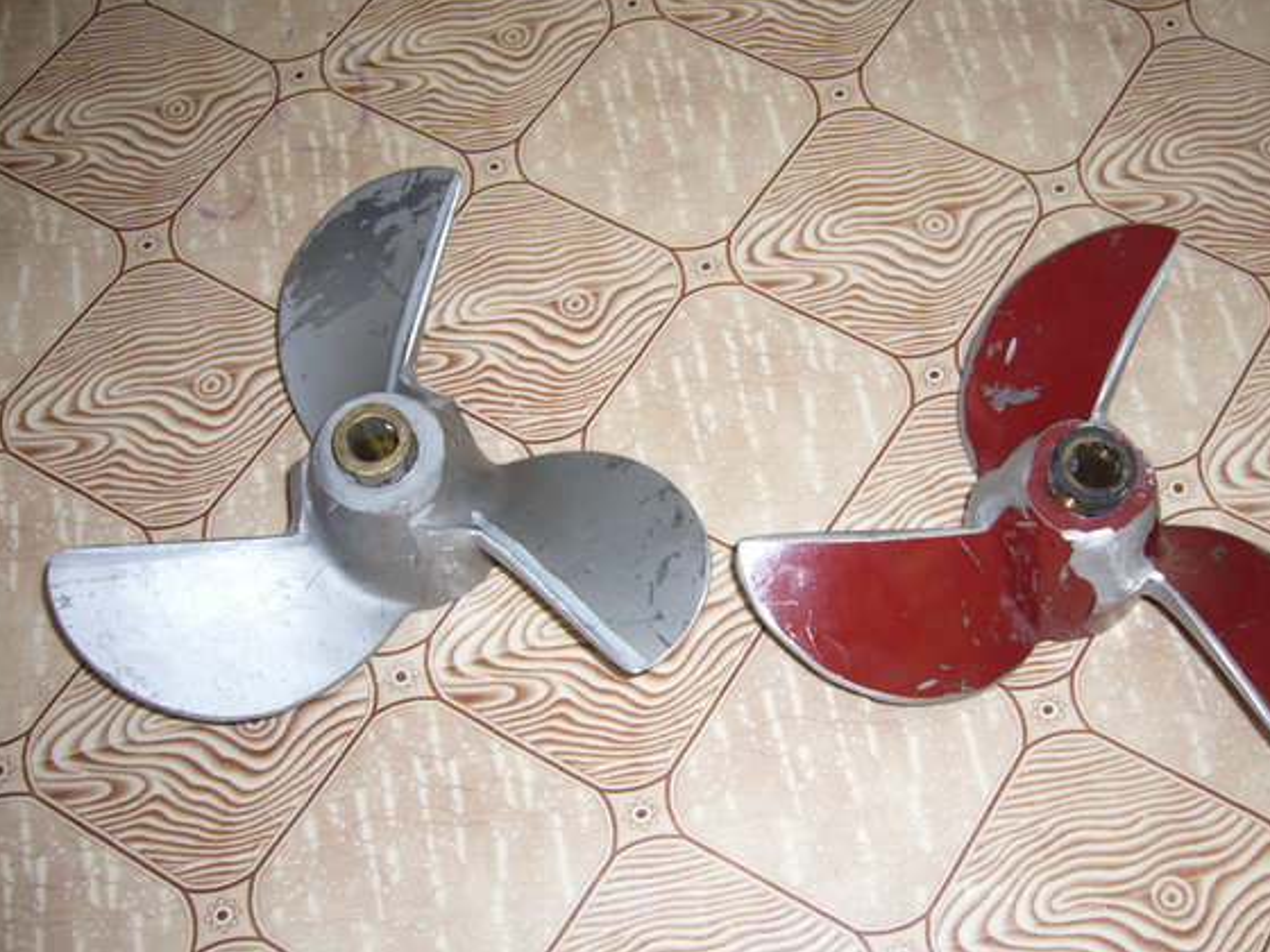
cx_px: 708
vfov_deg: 36.0
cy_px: 483
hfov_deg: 46.7
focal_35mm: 40
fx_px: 1468
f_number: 2.8
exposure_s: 1/60
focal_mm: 5.8
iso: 100
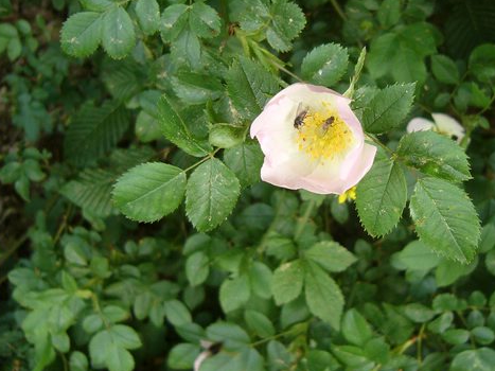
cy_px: 149
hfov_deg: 41.8
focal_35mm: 45
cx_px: 310
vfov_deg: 32.1
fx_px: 643
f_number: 2.8
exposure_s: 1/60
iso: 100
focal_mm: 5.8
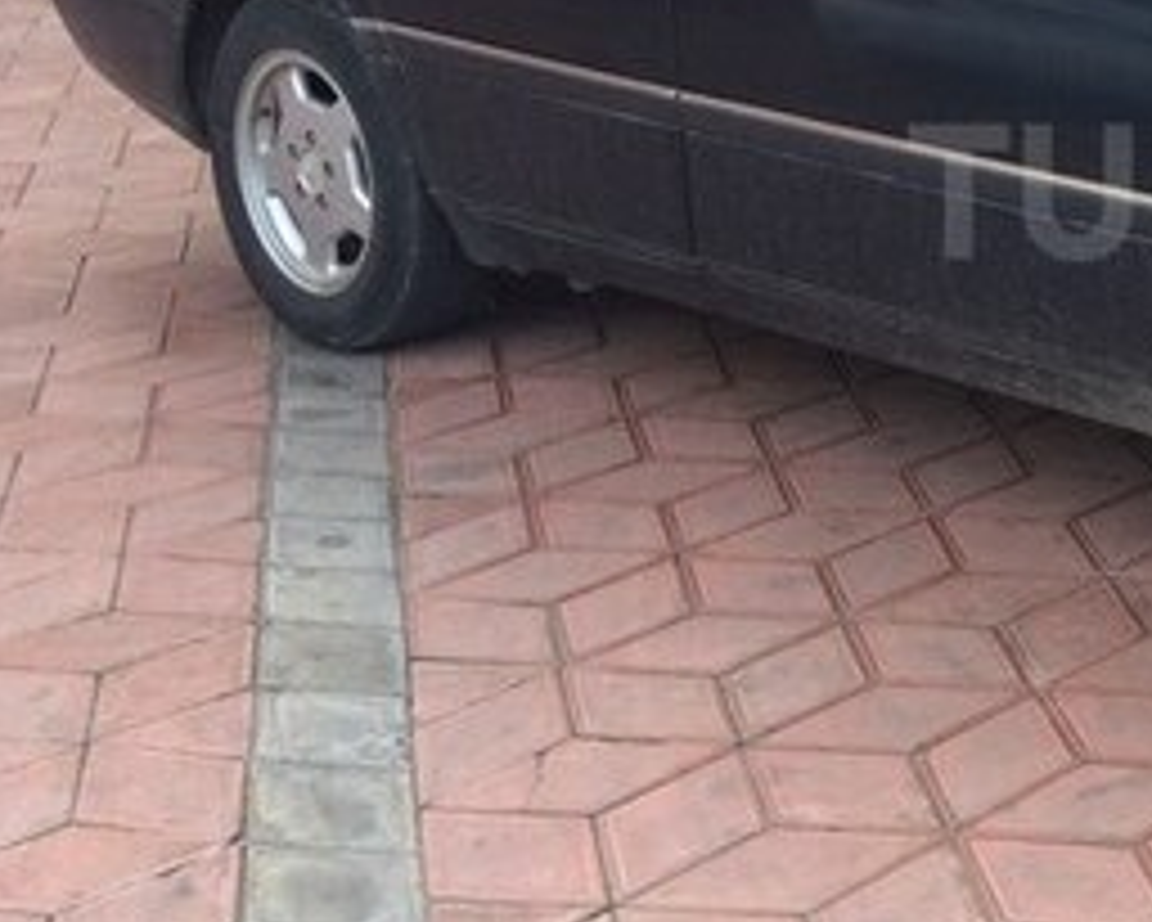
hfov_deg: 23.8
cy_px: 191
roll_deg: +1.2
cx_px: 1368
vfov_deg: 20.8
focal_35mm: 73
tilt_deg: -14.0
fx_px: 2490
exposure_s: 1/243
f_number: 2.2
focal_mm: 4.15
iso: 32
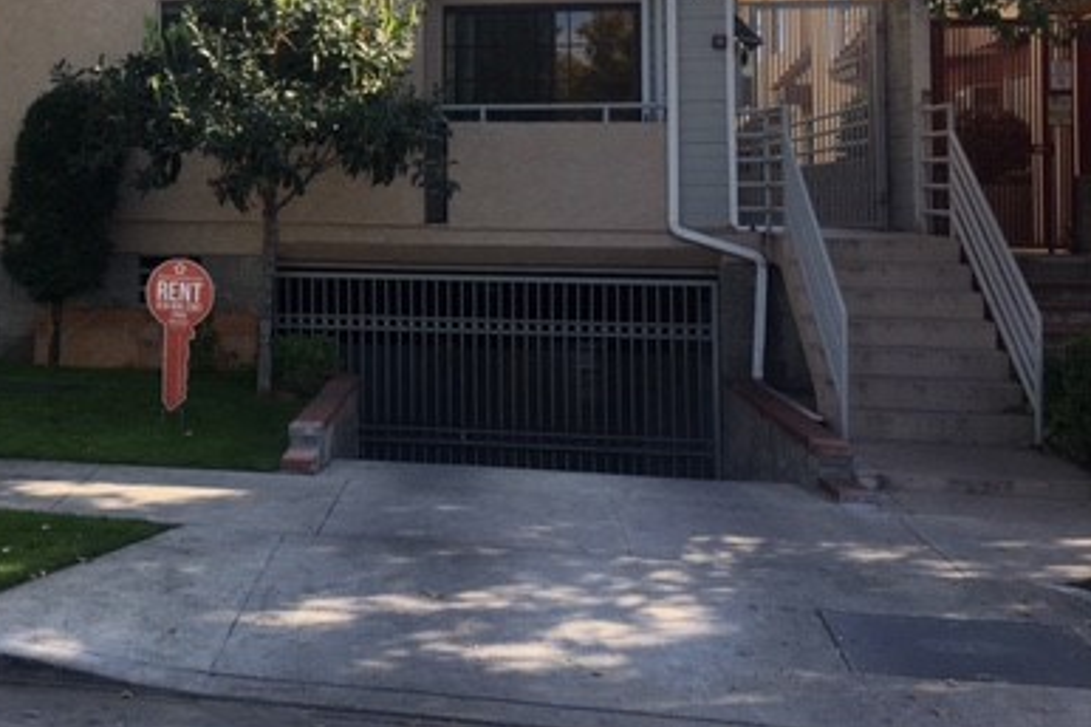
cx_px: 189
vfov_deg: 26.3
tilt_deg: +4.5
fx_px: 1515
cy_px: 119
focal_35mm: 50
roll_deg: -0.9
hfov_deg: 37.9
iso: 25
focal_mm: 4.15
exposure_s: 1/557
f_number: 2.2
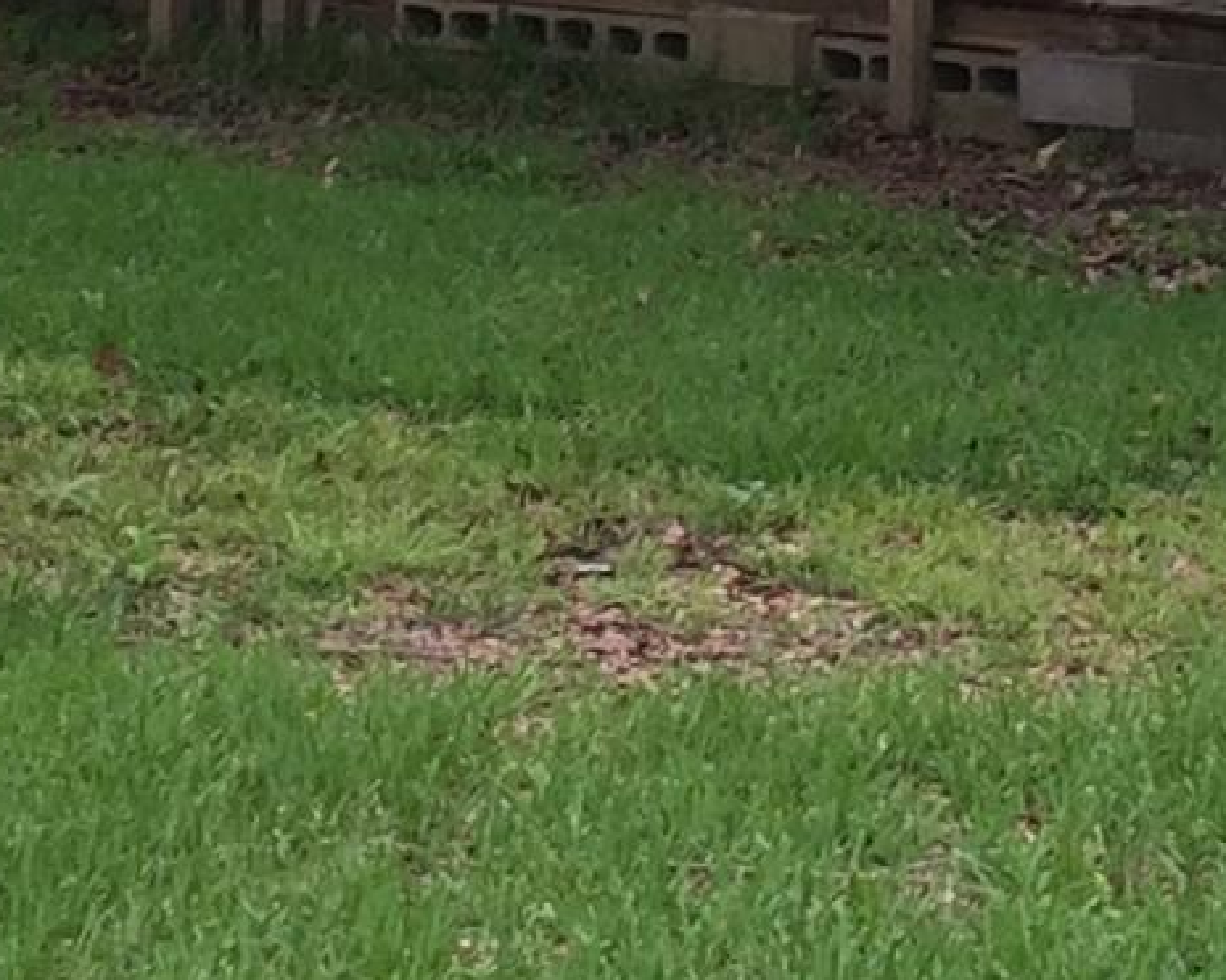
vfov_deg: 8.2
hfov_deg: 10.5
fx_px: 6639
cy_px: -539
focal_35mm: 183
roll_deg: -1.7
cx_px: 1097
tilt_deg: +1.9
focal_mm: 4.15
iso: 32
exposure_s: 1/145
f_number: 2.2
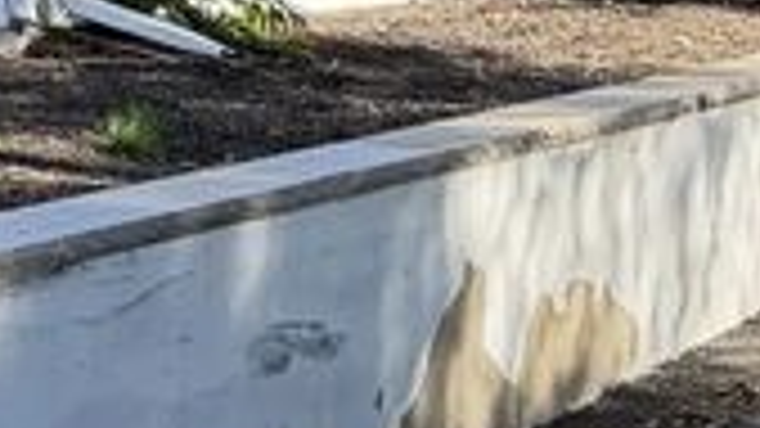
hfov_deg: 12.3
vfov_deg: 7.1
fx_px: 3184
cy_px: -667
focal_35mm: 158
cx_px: -670
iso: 100
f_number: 1.78
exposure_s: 1/715
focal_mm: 6.76
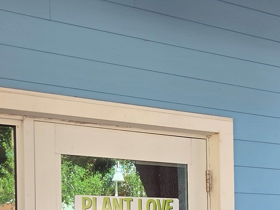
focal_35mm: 71
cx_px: 278
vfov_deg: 19.9
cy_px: 223
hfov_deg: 26.0
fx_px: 575
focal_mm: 5.4
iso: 40
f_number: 1.8
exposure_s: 1/148
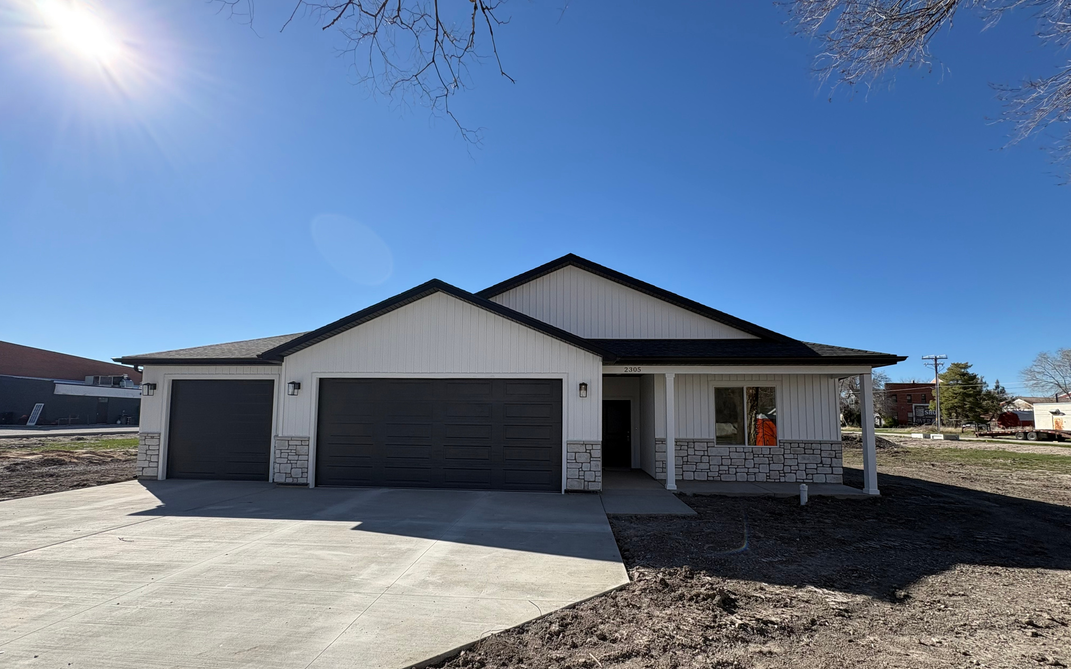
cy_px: 387
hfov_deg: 101.5
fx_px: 438
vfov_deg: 74.3
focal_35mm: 15
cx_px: 535
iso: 50
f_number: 2.2
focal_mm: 2.22
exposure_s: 1/1198
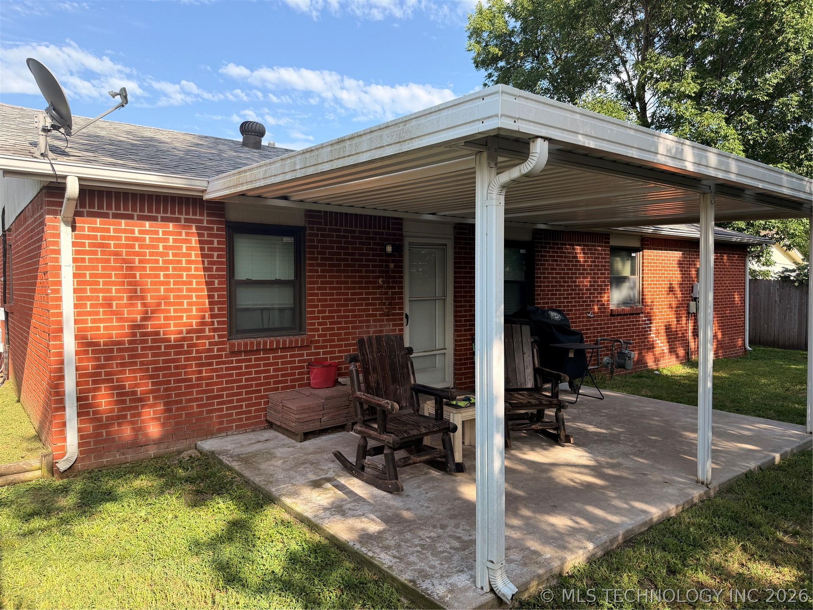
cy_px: 305
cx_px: 406
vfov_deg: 56.8
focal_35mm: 24
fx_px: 564
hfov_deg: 71.6
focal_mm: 6.76
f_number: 1.78
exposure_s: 1/1585
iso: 100
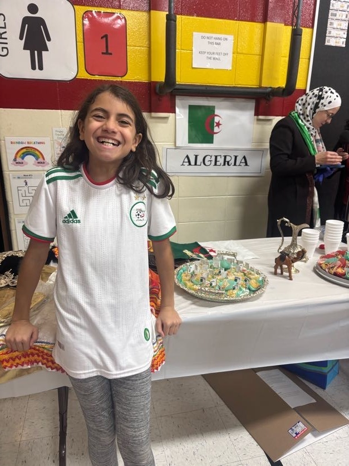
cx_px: 174
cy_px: 233
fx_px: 350
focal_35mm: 26
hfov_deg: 53.1
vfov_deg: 67.3
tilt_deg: -17.5
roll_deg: -1.8
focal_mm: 5.96
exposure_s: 1/60
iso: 80
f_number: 1.6
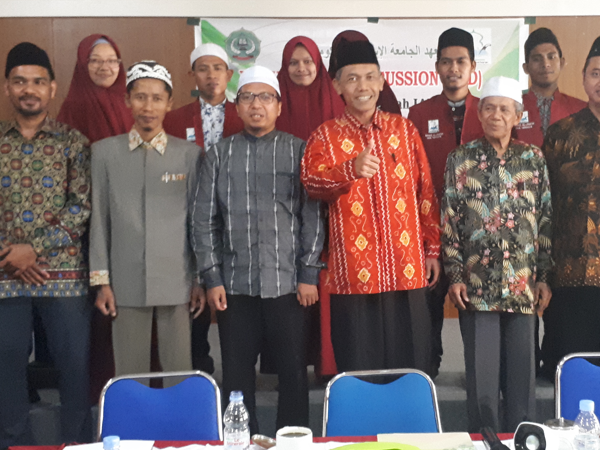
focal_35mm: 52
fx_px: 901
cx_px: 372
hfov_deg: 36.6
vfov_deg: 28.0
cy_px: 221
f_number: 1.9
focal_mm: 3.6
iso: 640
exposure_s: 1/17
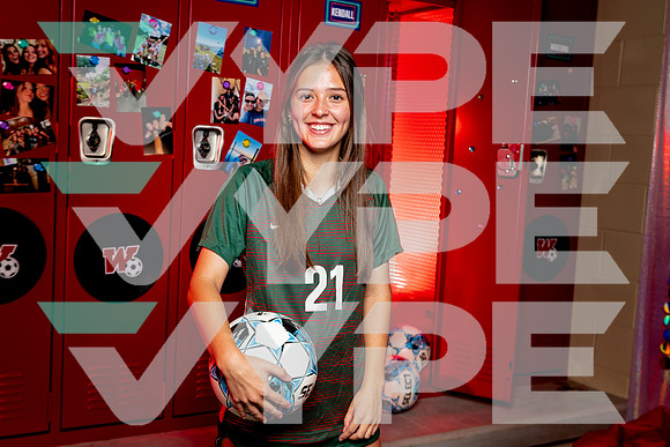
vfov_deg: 29.9
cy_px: 224
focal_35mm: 45
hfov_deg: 43.6
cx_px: 335
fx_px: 838
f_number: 4.5
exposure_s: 1/250
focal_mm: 45
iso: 160
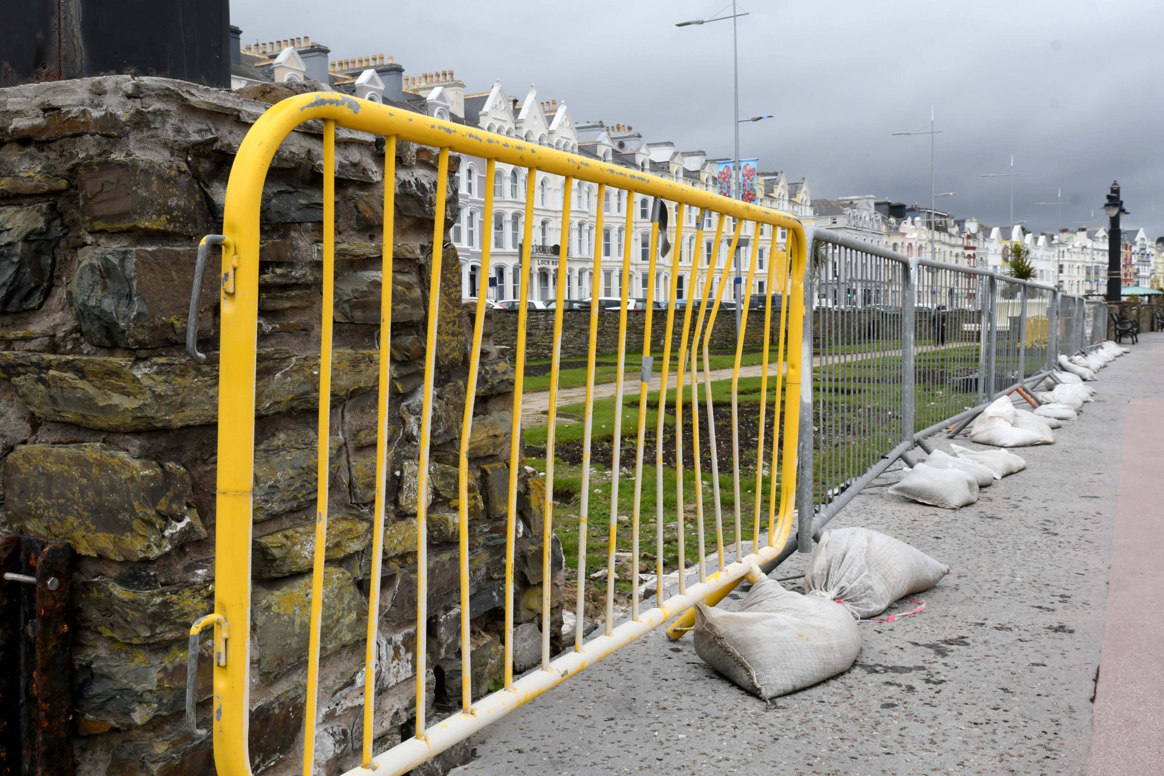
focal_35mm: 36
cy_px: 388
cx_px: 582
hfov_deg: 53.1
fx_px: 1164
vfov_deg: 36.9
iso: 500
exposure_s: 1/640
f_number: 13
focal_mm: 24
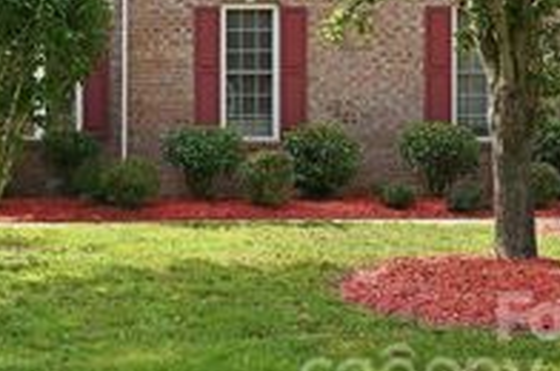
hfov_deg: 21.4
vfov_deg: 14.4
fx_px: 1429
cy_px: -46
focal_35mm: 92
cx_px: 6
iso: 100
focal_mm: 36
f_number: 5
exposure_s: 1/100
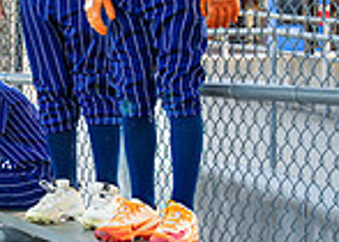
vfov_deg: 8.9
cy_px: 127
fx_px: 1550
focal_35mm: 161
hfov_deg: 11.8
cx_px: -212
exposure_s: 1/320
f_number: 4.5
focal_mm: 35.7
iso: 400
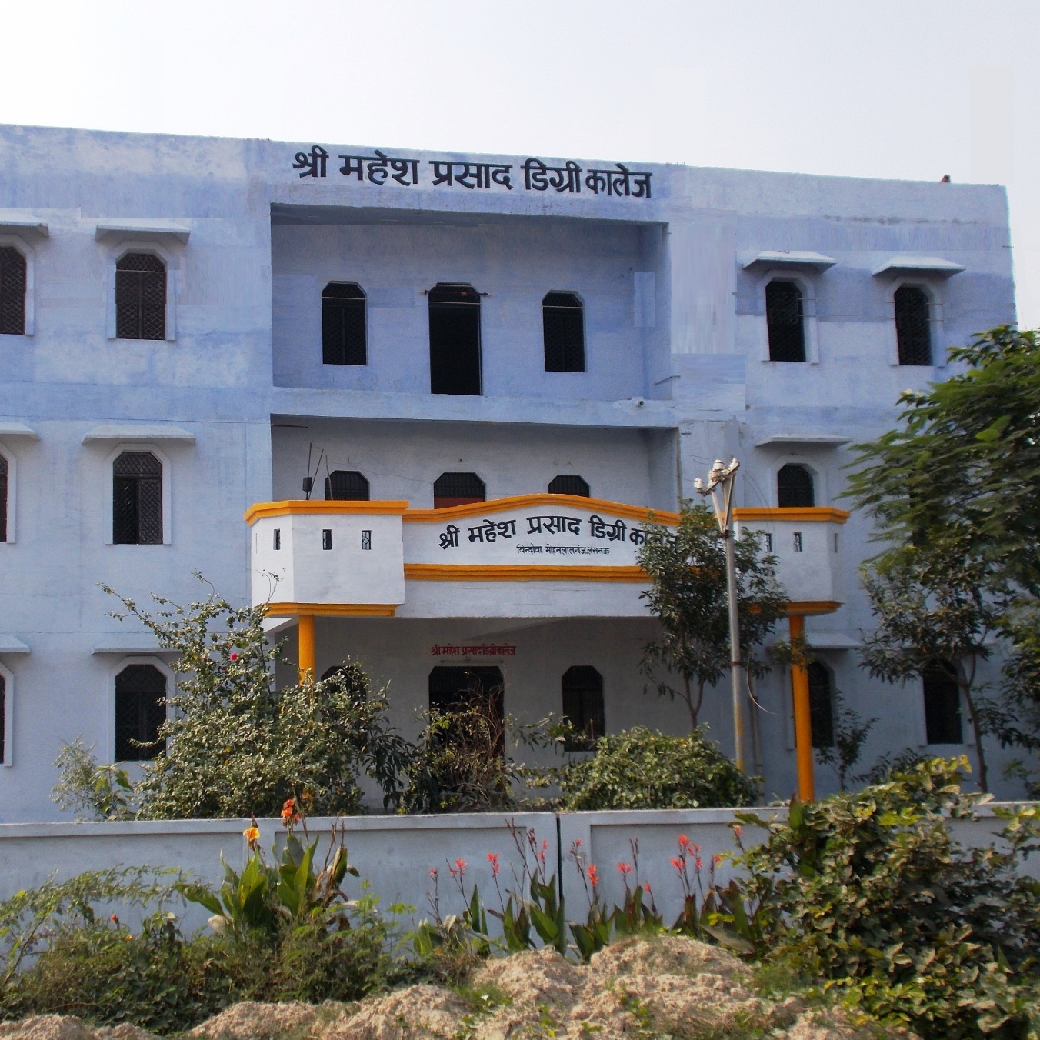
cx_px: 361
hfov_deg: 35.8
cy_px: 528
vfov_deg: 36.1
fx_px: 1598
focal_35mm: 47
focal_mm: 6.9
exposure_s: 1/100
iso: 80
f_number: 9.8
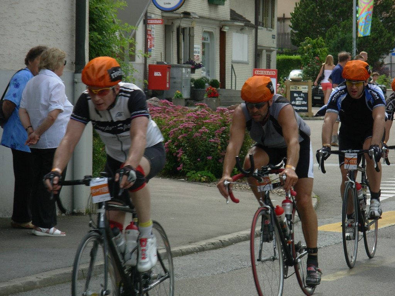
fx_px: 2168
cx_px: 198
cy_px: 148
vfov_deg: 7.8
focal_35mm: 190
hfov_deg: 10.4
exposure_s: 1/332
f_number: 5
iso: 50
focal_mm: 31.4
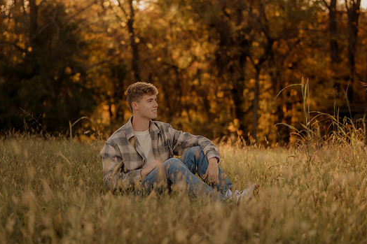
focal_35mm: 83
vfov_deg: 16.4
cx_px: 172
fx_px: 846
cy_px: 124
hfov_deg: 24.5
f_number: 1.8
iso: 250
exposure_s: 1/1250
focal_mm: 50
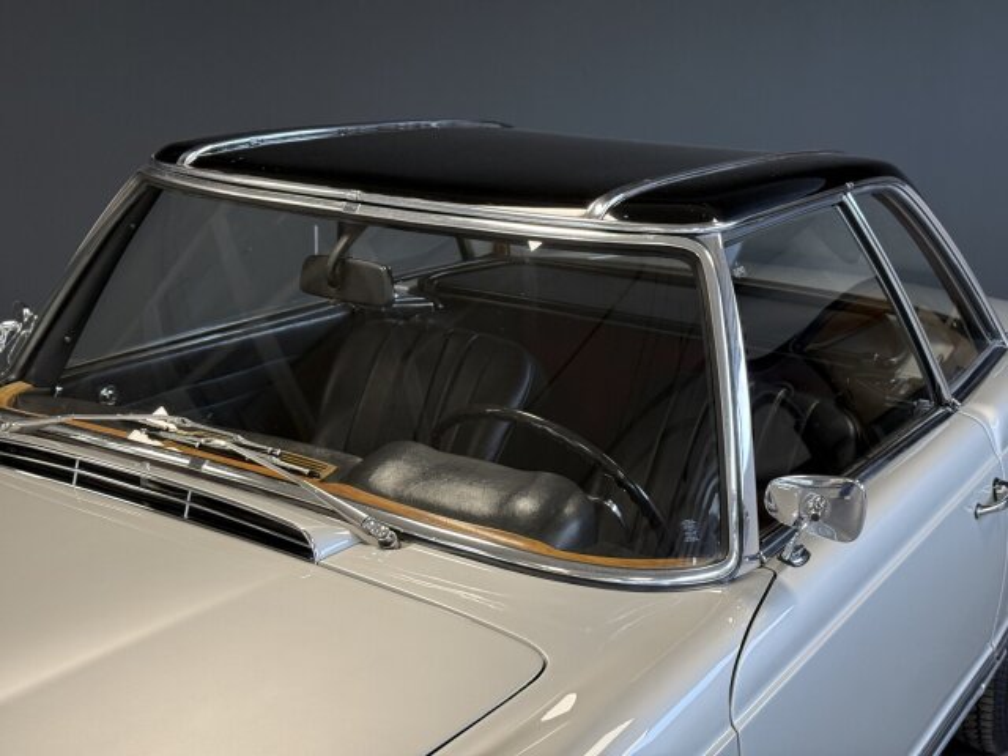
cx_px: 504
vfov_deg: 30.3
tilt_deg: -15.2
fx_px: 1398
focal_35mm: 48
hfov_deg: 39.7
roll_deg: -1.9
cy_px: 378
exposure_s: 1/60
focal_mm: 6.76
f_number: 1.78
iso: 160
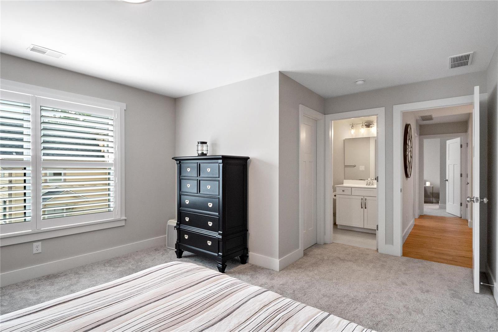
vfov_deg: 67.4
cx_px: 249
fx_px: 249
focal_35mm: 18
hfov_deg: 90.0
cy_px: 166
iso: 400
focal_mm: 9
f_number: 8
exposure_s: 1/50
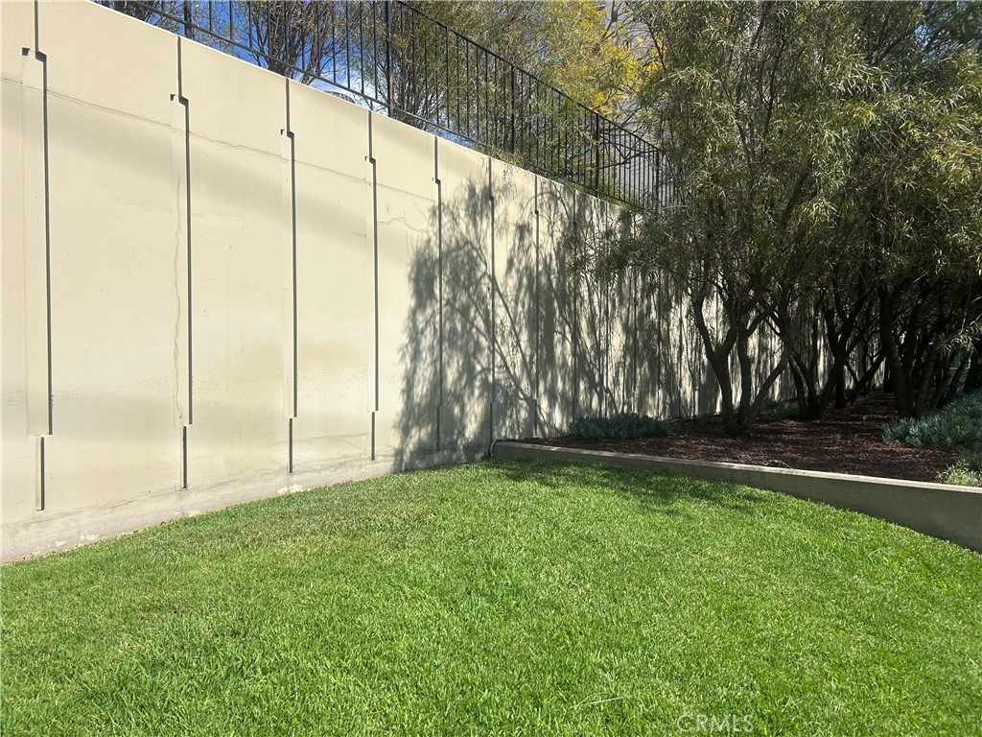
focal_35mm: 26
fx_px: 738
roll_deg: +0.1
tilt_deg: +1.3
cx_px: 491
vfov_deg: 53.1
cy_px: 368
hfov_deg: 67.3
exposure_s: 1/5076
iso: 50
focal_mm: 5.7
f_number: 1.5
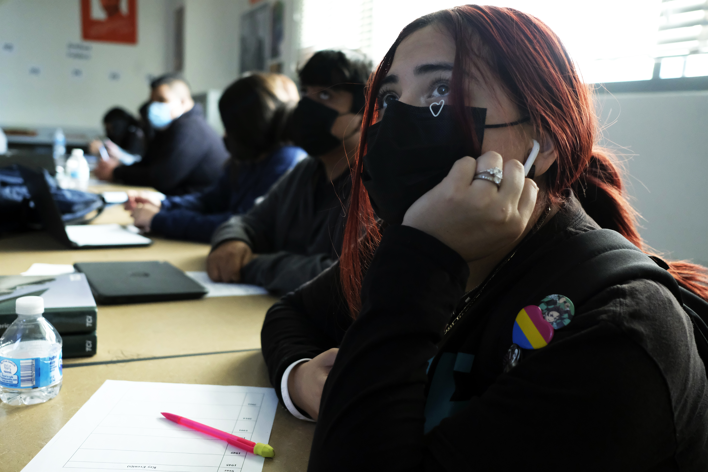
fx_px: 688
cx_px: 354
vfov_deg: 37.9
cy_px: 236
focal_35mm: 35
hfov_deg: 54.4
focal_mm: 23
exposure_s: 1/125
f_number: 2.8
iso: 4000
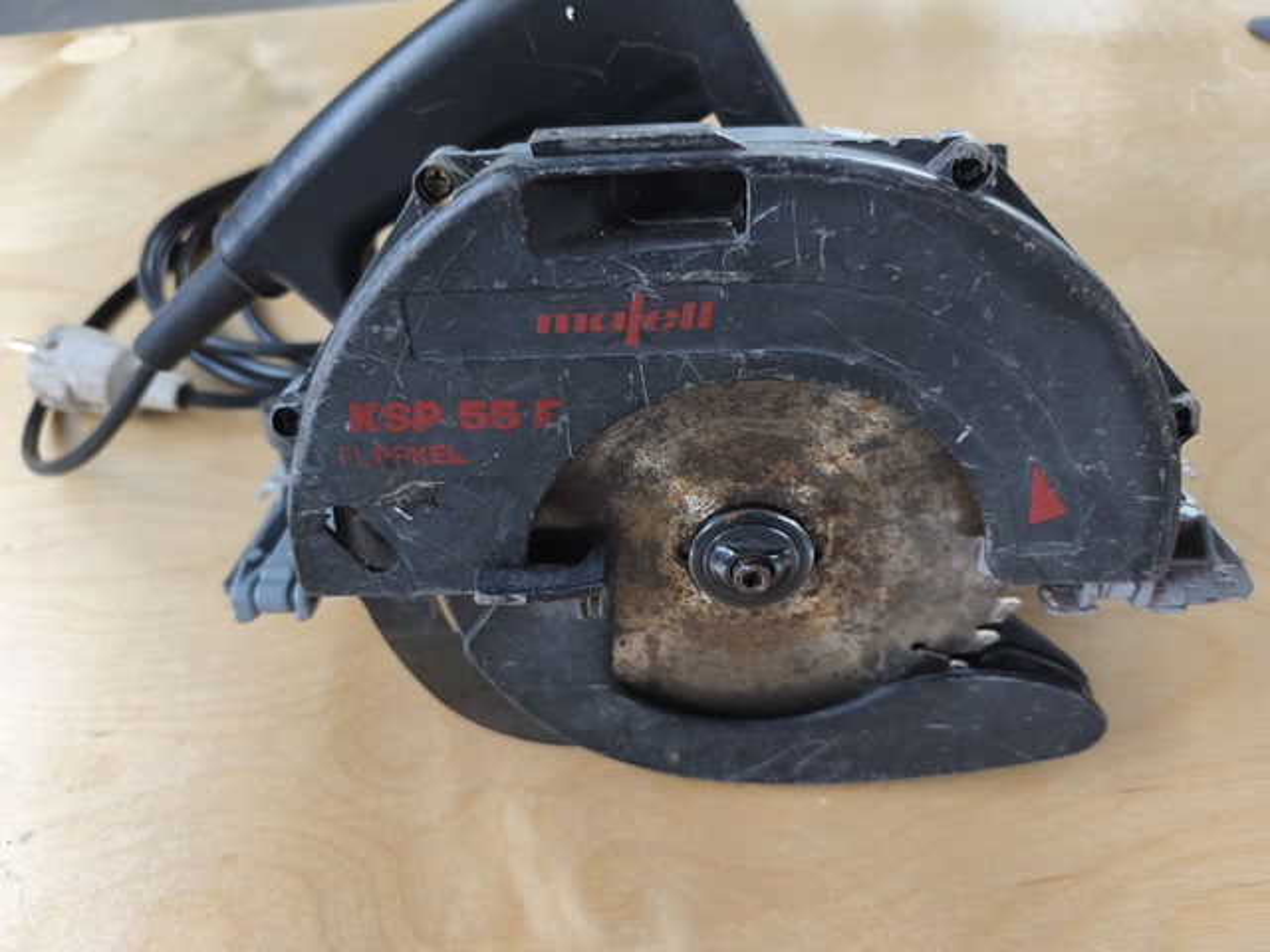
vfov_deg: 58.9
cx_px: 635
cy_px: 476
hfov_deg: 73.9
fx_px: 844
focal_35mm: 23
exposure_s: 1/99.9
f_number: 1.65
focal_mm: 6.14
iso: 320
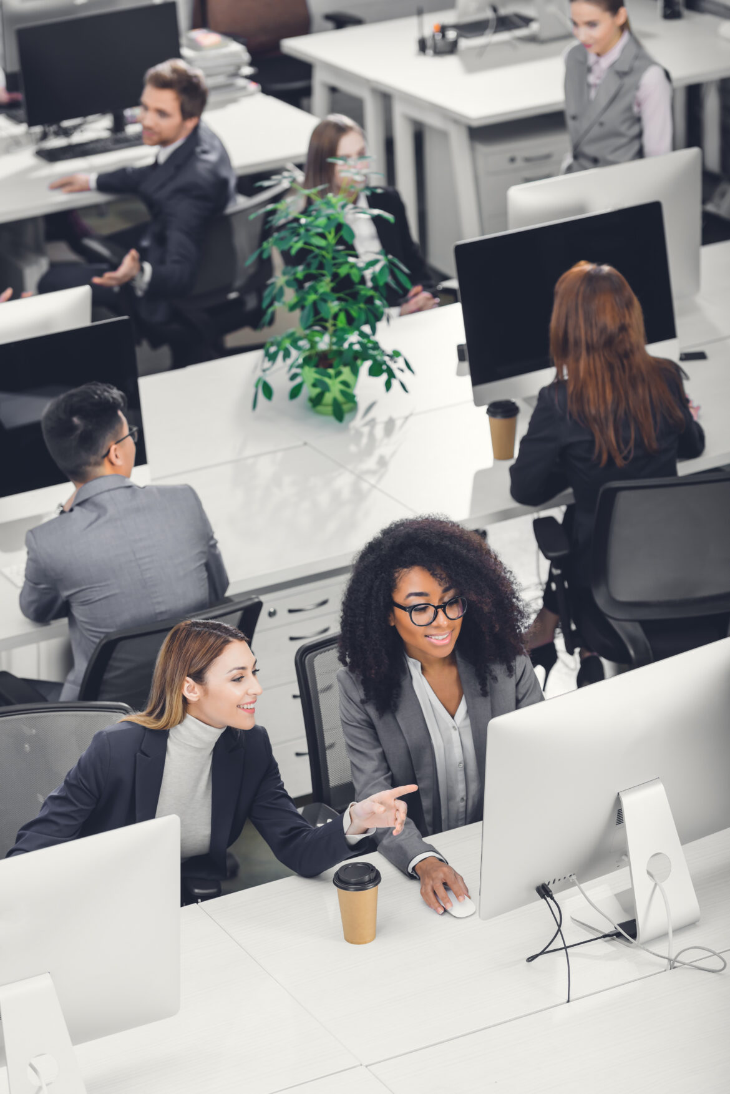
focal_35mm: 110
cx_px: 365
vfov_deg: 18.6
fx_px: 3343
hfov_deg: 12.5
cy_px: 547
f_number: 3.5
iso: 80
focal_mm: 110
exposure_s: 1/250
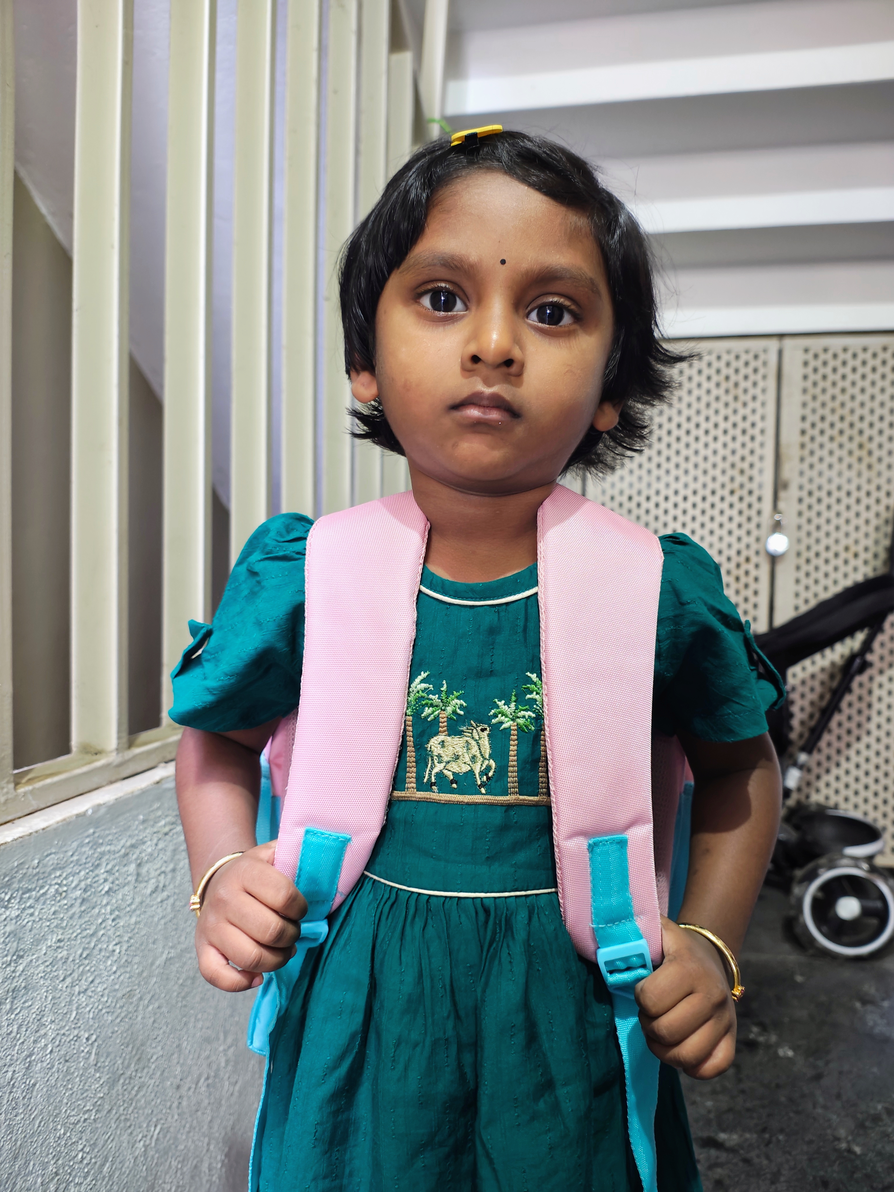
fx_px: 861
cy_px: 596
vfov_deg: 69.4
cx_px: 447
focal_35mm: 25
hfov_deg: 54.9
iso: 1850
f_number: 1.4
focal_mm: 5.89
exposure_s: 1/25
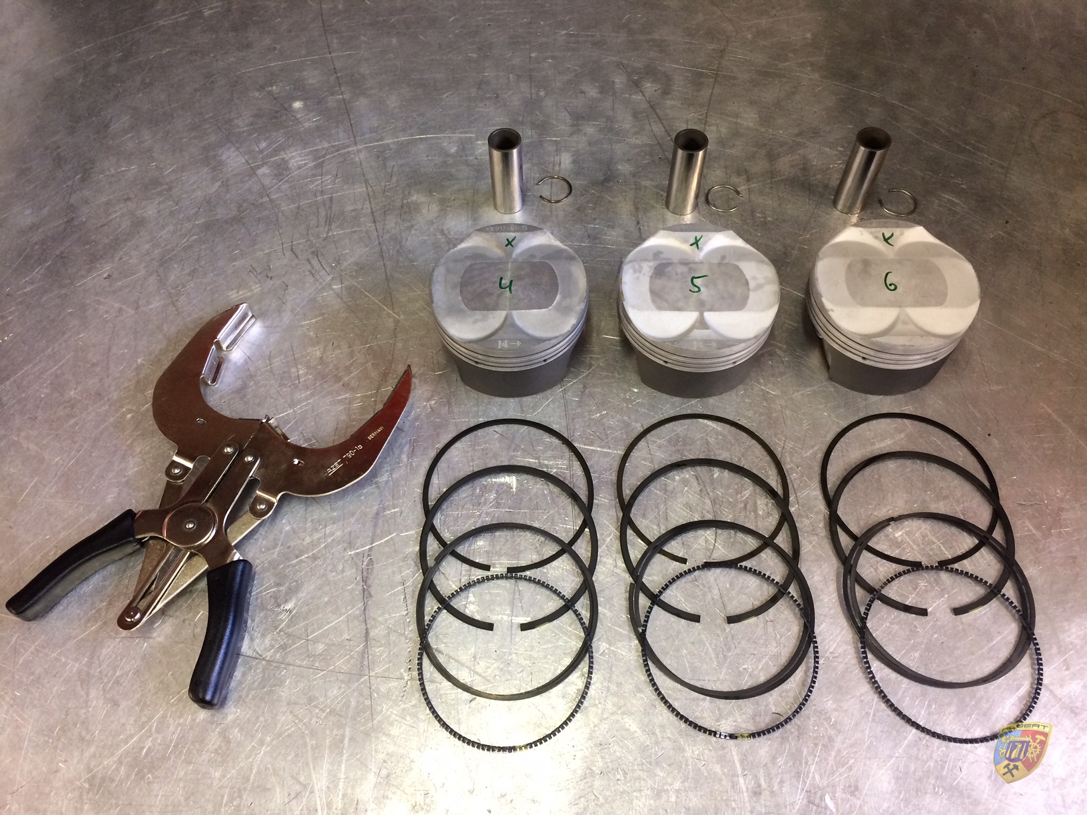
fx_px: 911
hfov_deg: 61.7
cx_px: 544
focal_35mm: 29
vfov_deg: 48.2
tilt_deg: -59.8
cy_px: 408
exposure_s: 1/33
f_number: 2.2
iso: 125
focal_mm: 4.15
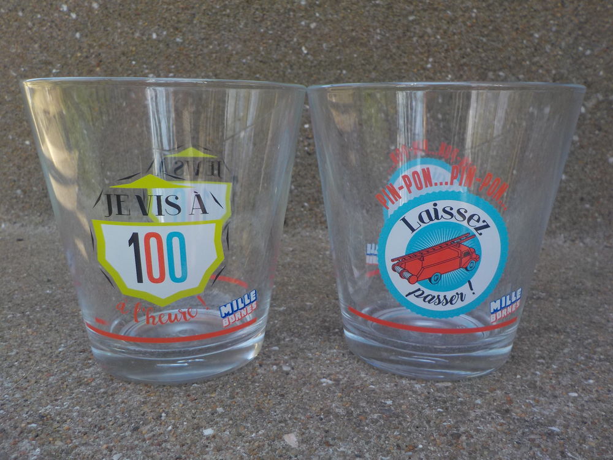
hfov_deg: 60.0
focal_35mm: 30
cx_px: 306
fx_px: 531
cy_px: 230
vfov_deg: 46.8
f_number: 3.3
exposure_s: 1/200
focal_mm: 4.1
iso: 125
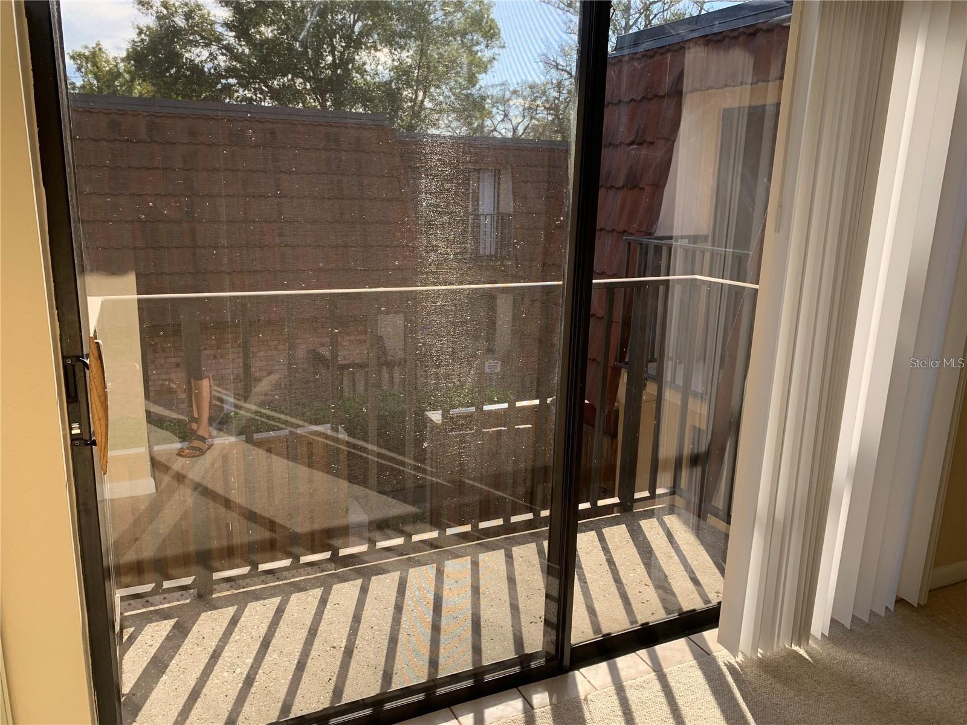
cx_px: 484
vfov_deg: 53.1
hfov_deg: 67.3
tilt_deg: -14.3
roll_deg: -1.3
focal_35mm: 26
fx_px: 726
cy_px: 362
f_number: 1.8
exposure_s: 1/446
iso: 25
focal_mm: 4.25
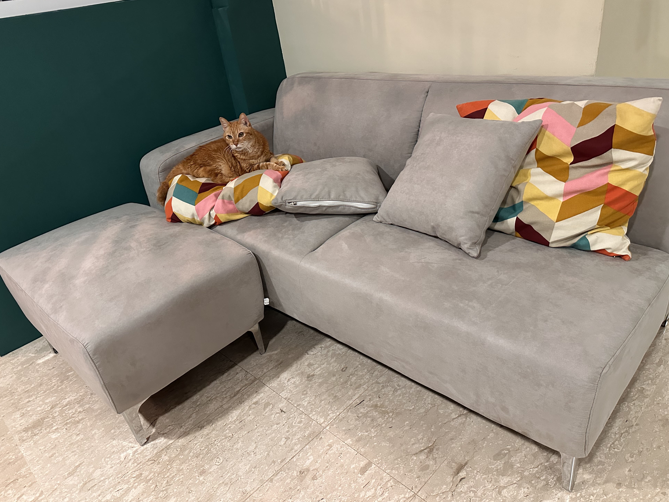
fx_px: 483
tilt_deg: -29.2
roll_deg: +9.0
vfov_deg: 54.9
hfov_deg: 69.4
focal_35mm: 25
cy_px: 250
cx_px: 334
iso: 640
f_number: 1.78
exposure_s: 1/60
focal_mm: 6.86
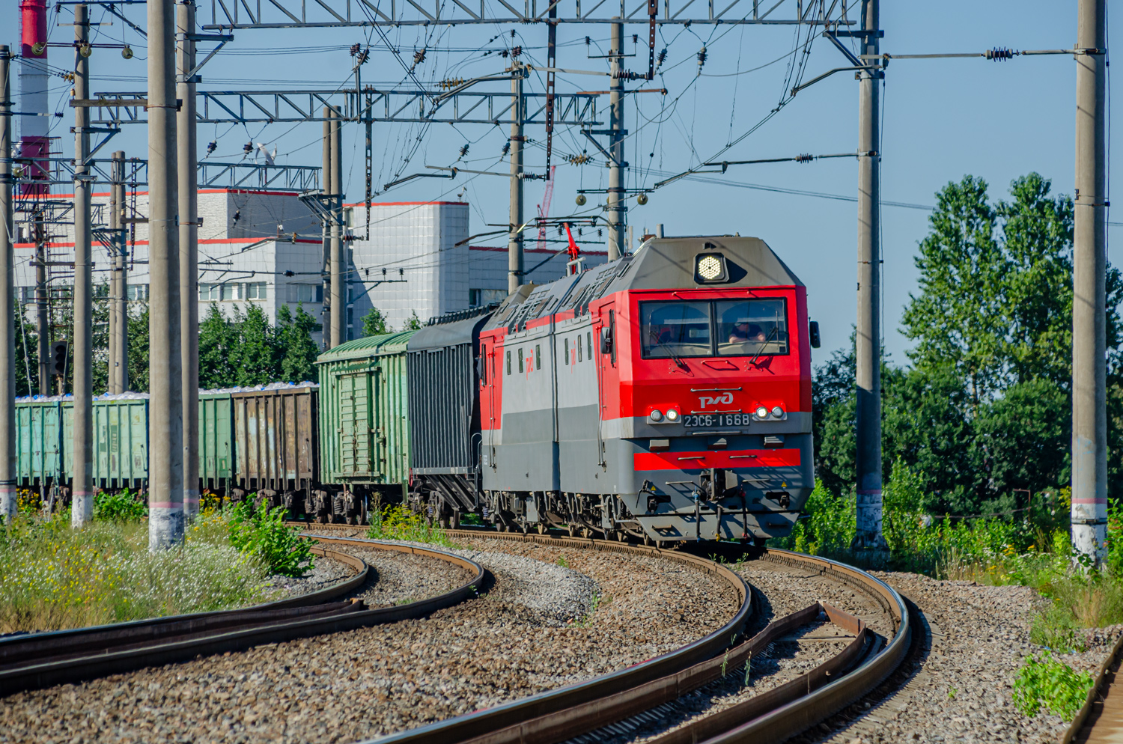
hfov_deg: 10.2
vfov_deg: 6.8
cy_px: 372
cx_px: 562
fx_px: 6305
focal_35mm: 202
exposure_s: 1/500
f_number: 8
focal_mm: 135
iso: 125
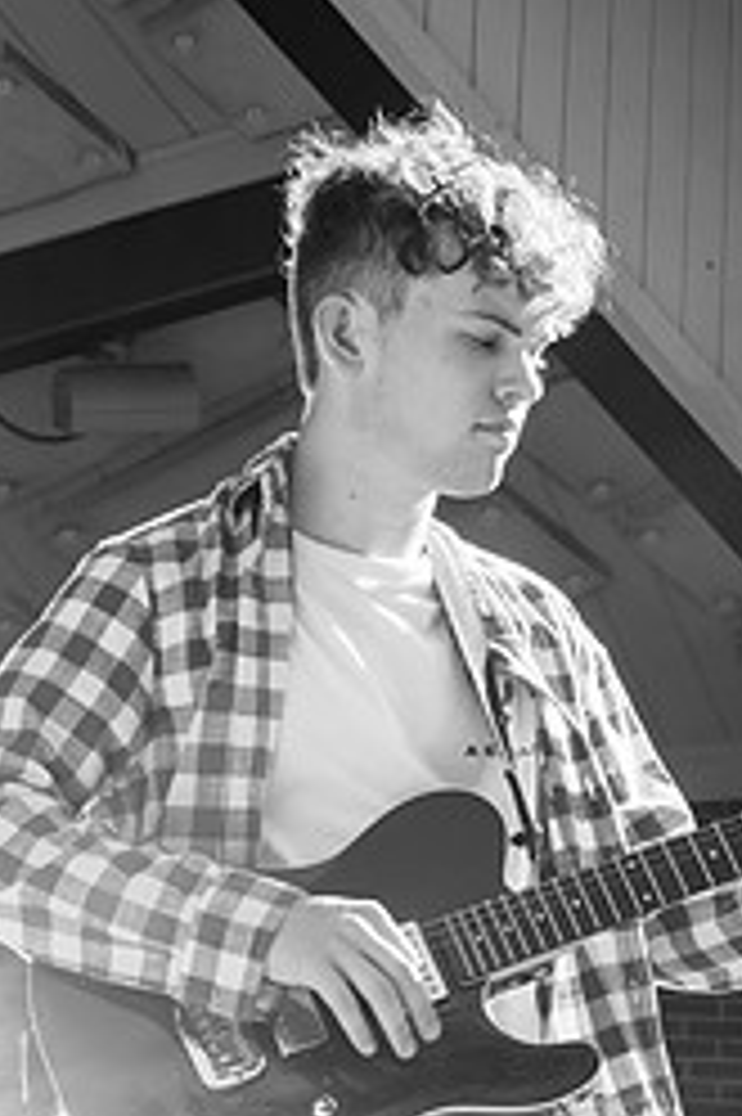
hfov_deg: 10.8
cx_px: 351
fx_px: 3932
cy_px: 755
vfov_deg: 16.1
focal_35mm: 127
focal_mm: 52
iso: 800
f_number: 16
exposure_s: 1/200
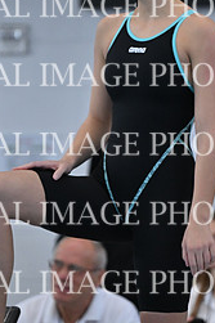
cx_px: 141
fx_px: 4153
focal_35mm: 463
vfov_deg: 4.5
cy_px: 109
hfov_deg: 3.0
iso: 1250
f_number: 2.8
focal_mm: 200
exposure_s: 1/1000
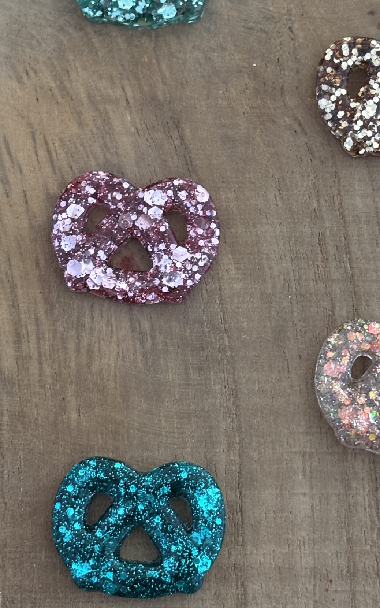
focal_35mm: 85
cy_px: 259
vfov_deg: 24.3
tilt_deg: -72.0
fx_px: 1408
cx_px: 264
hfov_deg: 15.3
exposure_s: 1/40
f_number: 1.6
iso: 320
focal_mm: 5.96
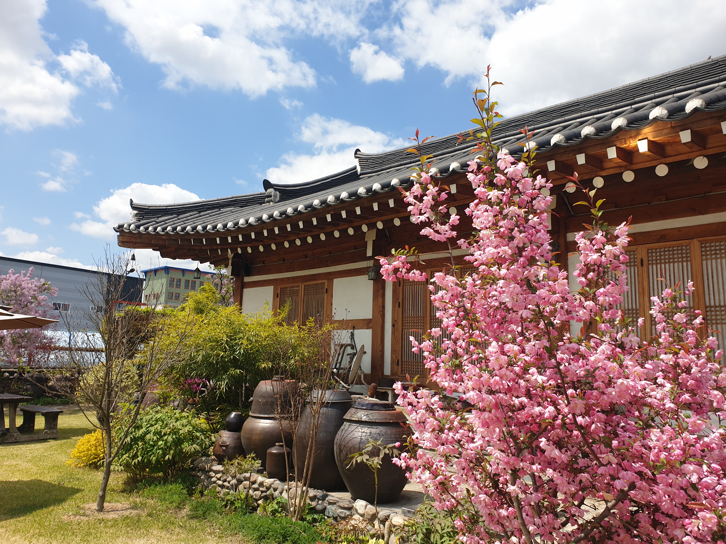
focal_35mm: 26
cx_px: 363
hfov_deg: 67.3
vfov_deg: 53.1
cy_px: 272
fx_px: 545
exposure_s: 1/1555
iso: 50
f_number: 2.4
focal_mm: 4.3
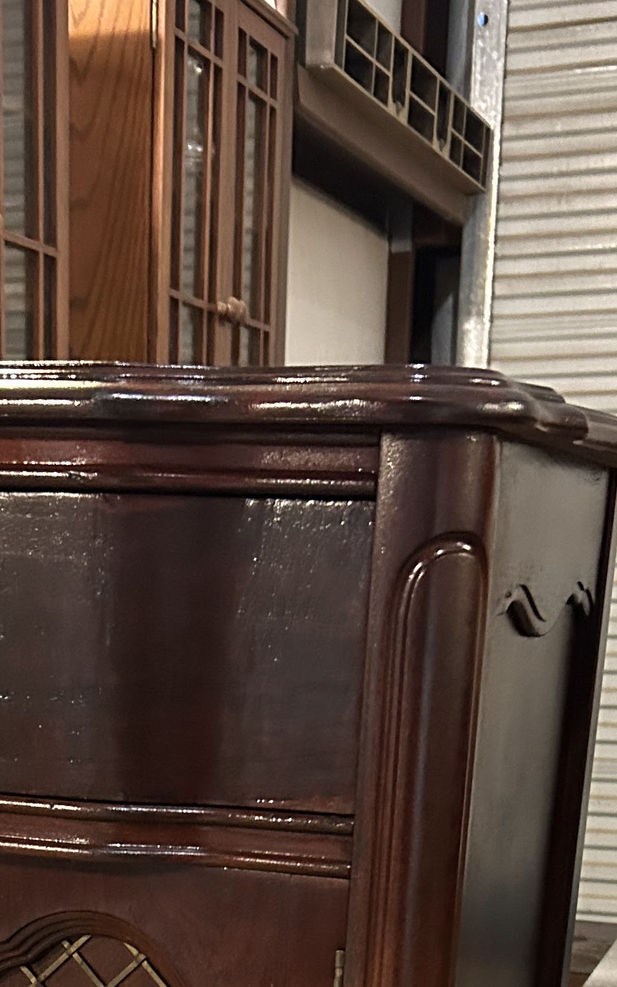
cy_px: 1121
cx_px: 138
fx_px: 1802
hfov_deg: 19.3
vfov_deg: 27.6
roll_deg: +0.6
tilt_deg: -16.4
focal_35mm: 67
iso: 640
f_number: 1.5
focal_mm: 5.7
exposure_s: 1/30
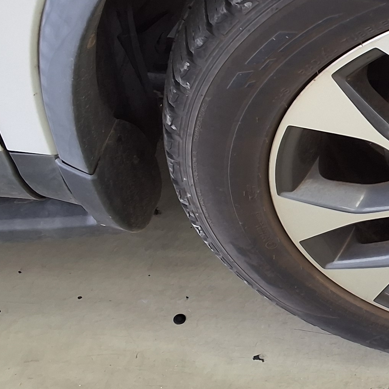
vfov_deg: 21.9
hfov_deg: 20.3
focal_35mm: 79
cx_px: 487
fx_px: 1004
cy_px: 145
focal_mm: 2.91
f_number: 1.9
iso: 40
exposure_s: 1/40
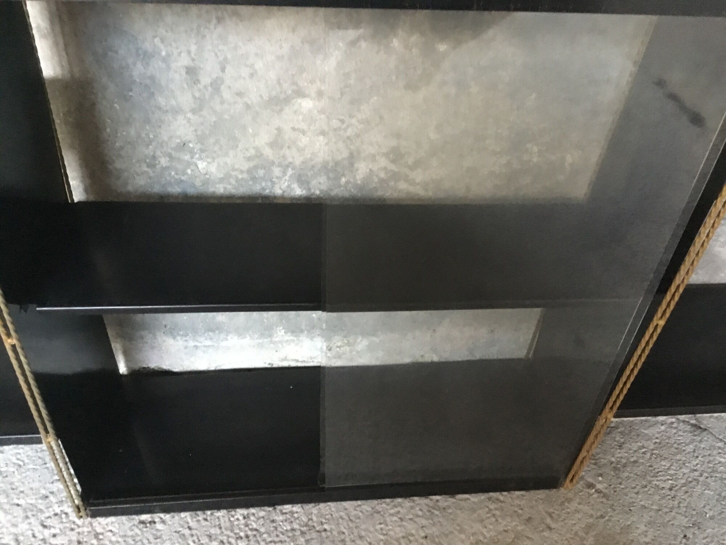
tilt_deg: -39.7
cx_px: 363
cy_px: 272
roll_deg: -5.1
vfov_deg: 45.4
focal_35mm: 31
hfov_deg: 58.4
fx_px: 650
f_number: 2.4
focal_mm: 3.3
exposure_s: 1/17
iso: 500
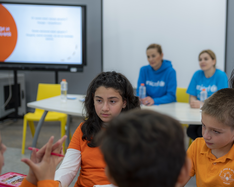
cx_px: 188
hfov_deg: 33.2
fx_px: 381
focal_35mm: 55
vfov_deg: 27.6
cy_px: 97
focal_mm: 35
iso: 50
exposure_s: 1/50
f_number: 2
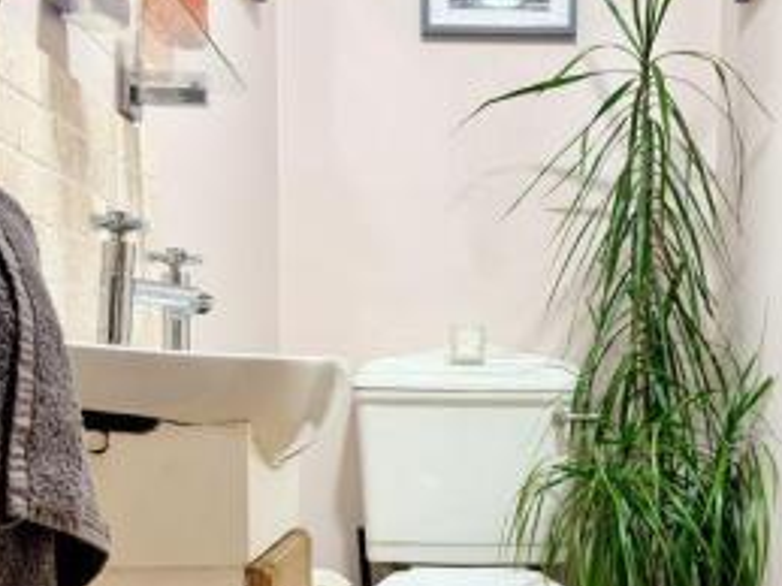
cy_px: 424
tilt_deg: -1.7
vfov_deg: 26.7
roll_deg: +0.3
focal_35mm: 54
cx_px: 479
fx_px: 1219
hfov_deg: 35.4
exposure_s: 1/50
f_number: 1.78
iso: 125
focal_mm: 6.76
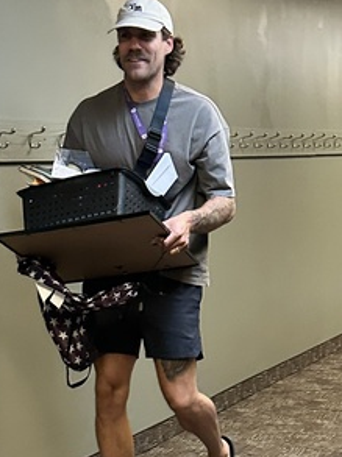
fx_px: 1109
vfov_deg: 22.7
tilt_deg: -13.1
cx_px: 217
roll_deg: +0.1
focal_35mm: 84
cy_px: 412
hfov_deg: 17.5
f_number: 1.78
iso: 320
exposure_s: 1/60
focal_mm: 6.86
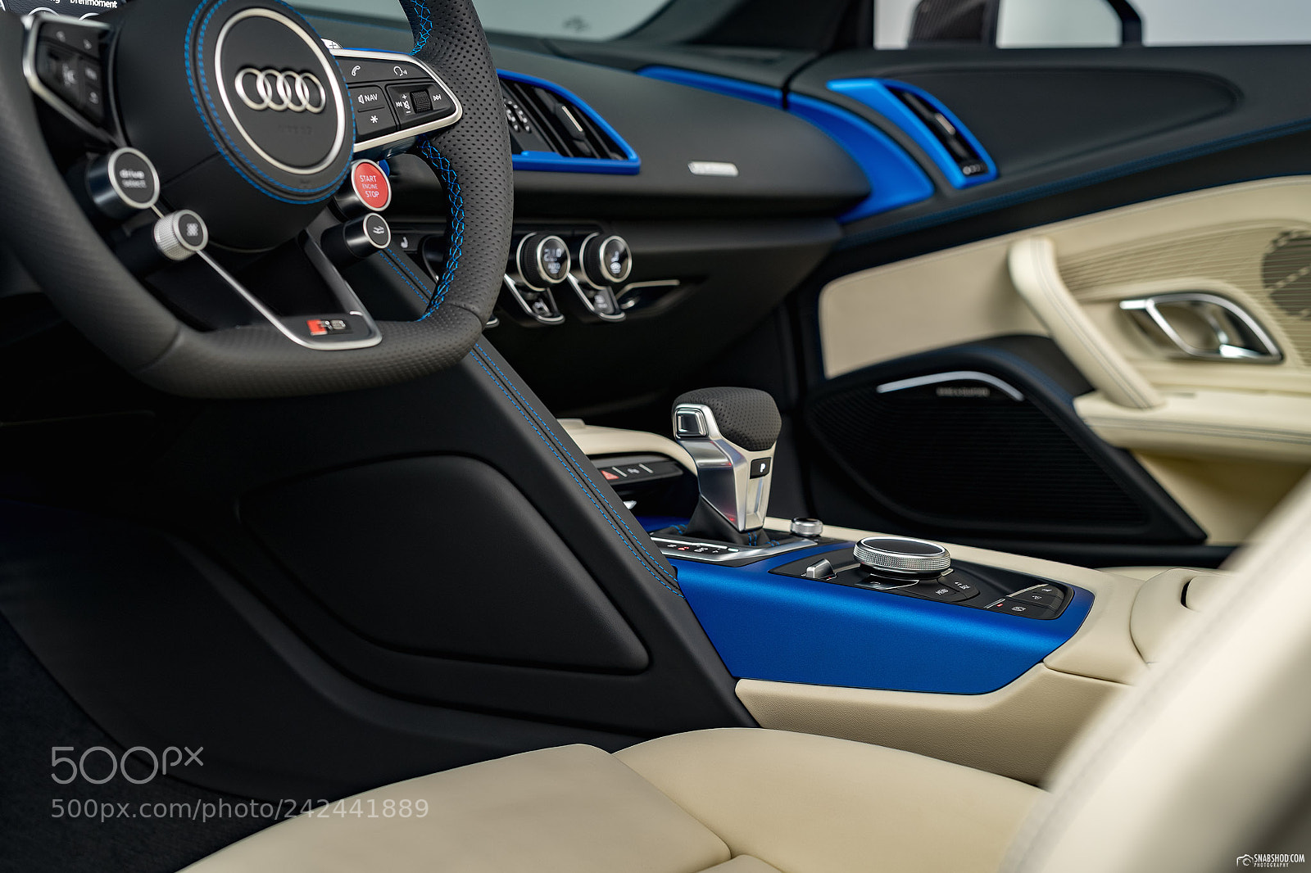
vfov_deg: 27.0
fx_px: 1820
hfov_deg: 39.6
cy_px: 436
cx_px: 656
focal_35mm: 50
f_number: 4
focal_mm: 50
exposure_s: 1/3
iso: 100
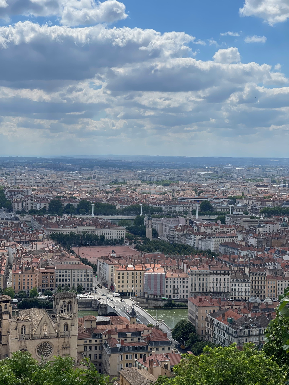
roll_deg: -1.0
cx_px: 144
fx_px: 712
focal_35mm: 64
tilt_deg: -2.6
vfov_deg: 30.3
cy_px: 192
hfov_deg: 22.9
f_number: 2.2
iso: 32
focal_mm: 7.5
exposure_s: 1/3040
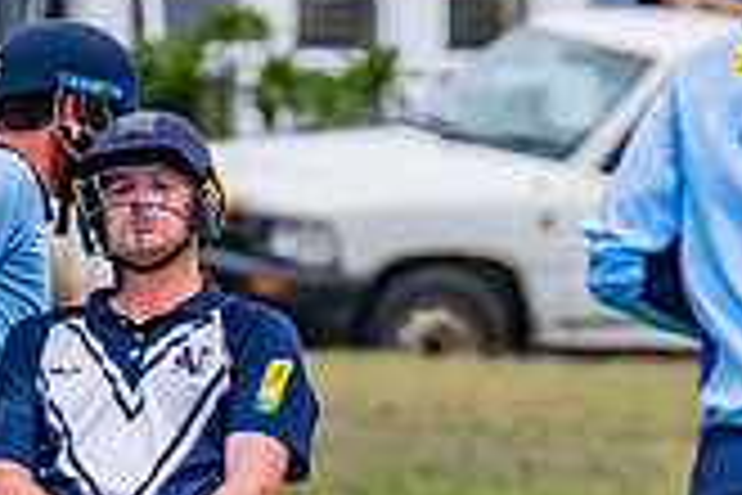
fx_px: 39158
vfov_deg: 0.7
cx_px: 77
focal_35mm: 1900
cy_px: 674
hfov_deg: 1.1
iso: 800
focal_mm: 460
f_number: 9
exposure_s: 1/2000
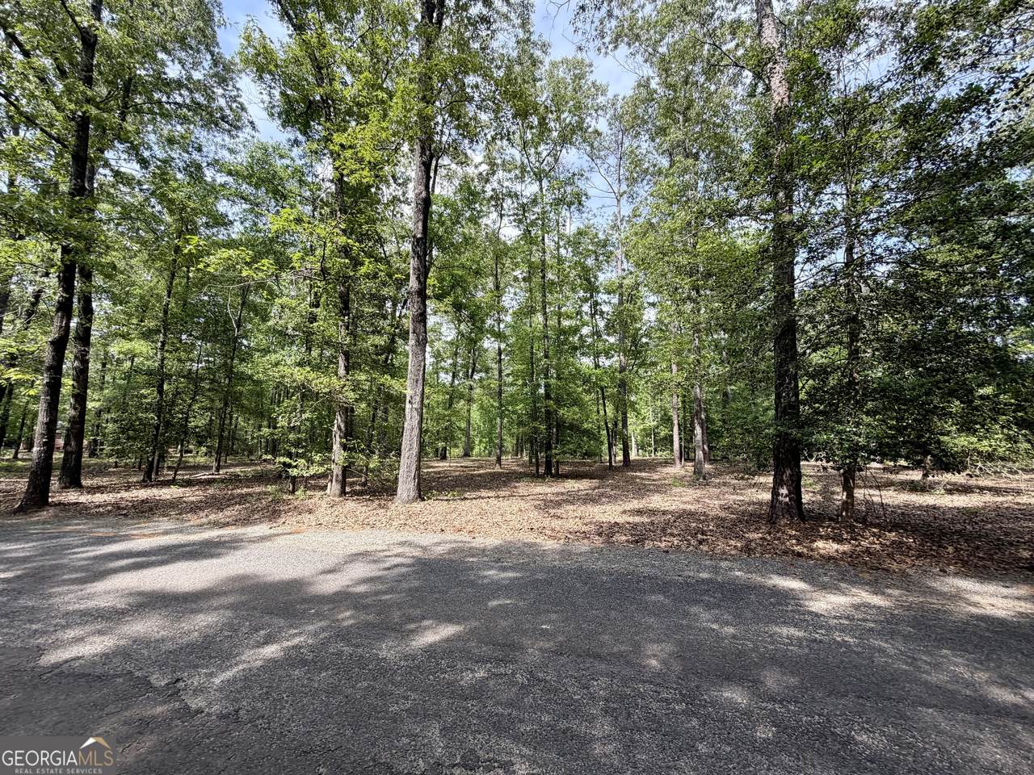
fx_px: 418
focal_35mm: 14
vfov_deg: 85.7
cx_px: 517
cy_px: 388
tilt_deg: +9.5
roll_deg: -2.5
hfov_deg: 102.1
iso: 50
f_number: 2.2
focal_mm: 2.22
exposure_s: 1/365
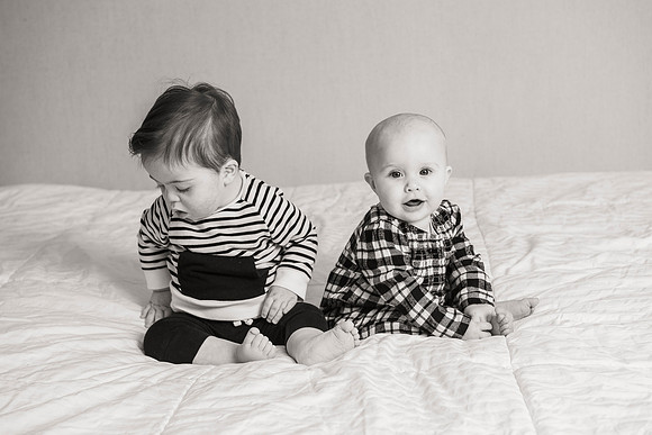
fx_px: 1161
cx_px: 337
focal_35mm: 64
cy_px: 210
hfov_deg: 31.4
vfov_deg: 21.2
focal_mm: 62
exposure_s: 1/200
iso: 400
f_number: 5.6
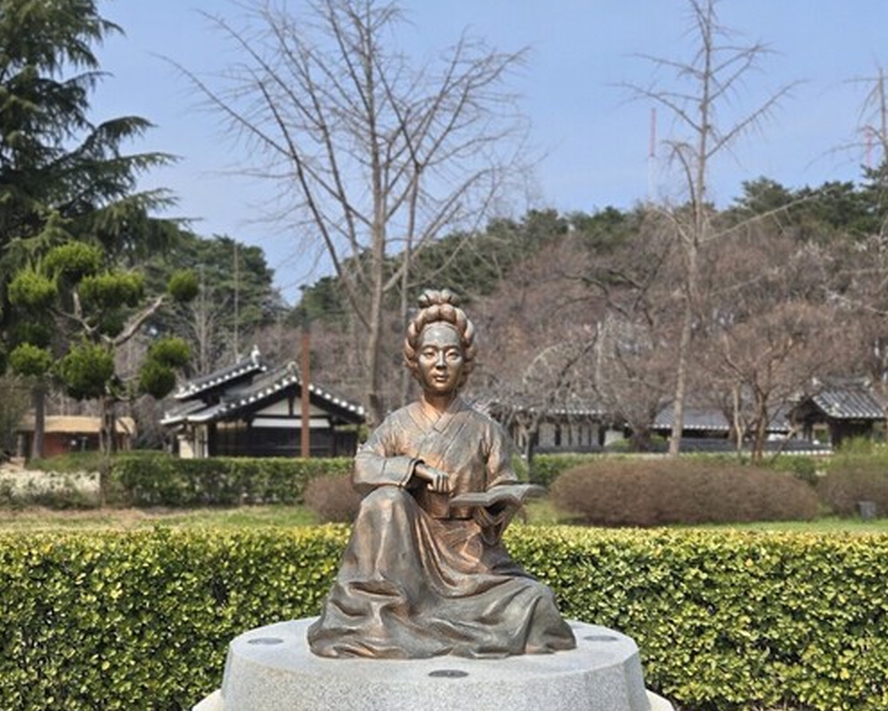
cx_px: 439
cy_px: 518
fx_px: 1130
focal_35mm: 43
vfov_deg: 34.3
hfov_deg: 42.9
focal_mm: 5.4
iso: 40
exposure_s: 1/3333
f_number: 1.8
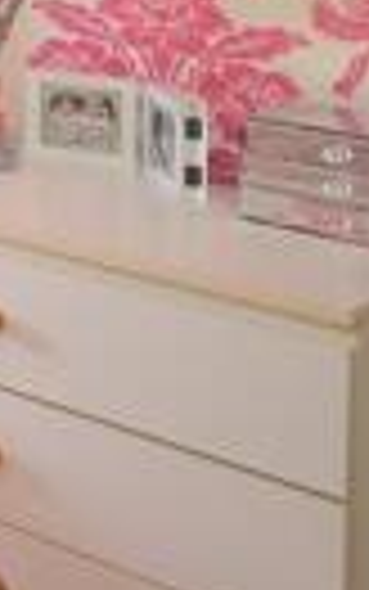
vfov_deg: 18.6
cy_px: -279
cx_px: -1084
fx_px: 1600
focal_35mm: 100
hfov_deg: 8.1
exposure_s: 1/13
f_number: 5
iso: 200
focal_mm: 13
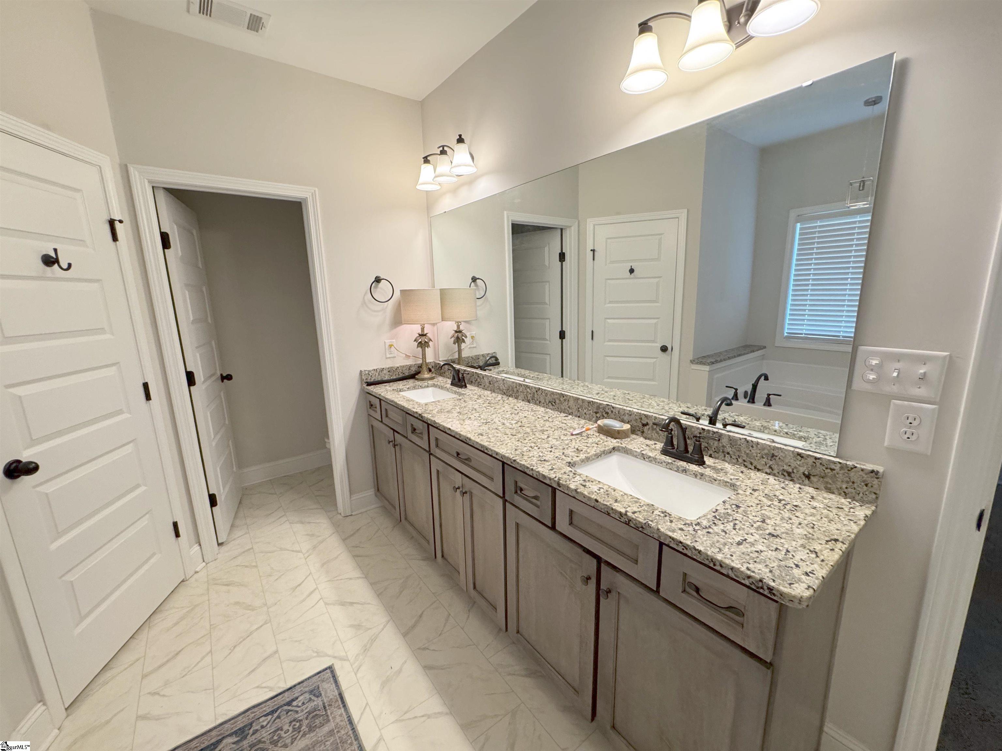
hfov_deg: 102.1
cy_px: 376
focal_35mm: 14
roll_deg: +1.5
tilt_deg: -11.2
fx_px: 405
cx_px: 501
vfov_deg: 85.7
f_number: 2.2
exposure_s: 1/120
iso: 250
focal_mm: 2.22
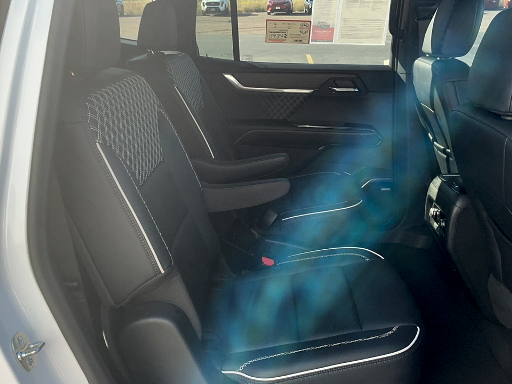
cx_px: 256
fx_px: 444
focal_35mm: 30
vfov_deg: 46.8
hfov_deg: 60.0
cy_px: 192
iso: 25
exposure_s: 1/129
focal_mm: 3
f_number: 1.8
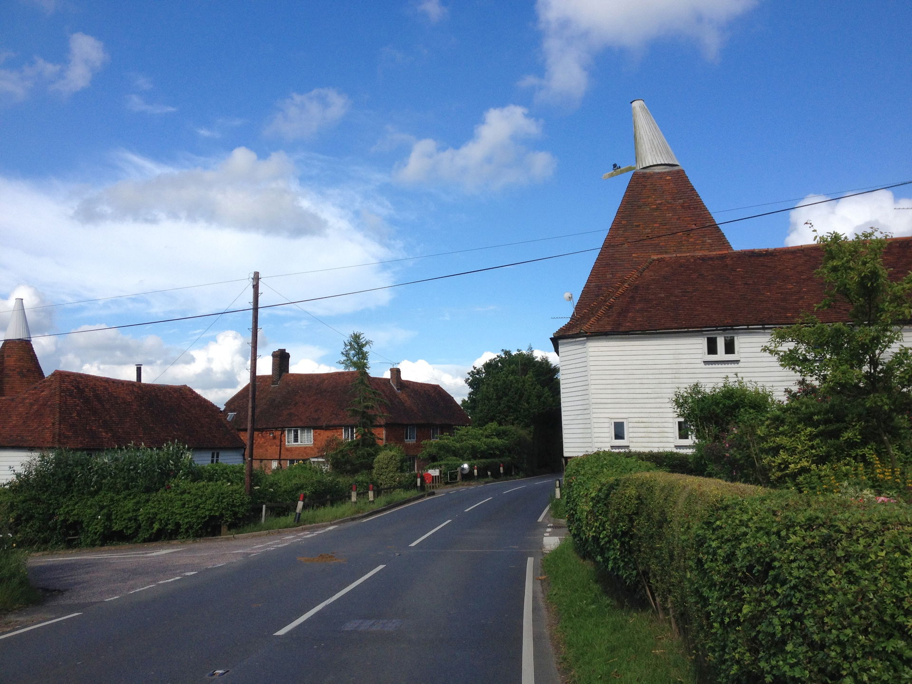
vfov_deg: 40.7
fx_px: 922
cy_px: 342
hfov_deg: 52.6
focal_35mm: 35
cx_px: 456
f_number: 2.4
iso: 50
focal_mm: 4.28
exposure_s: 1/1534
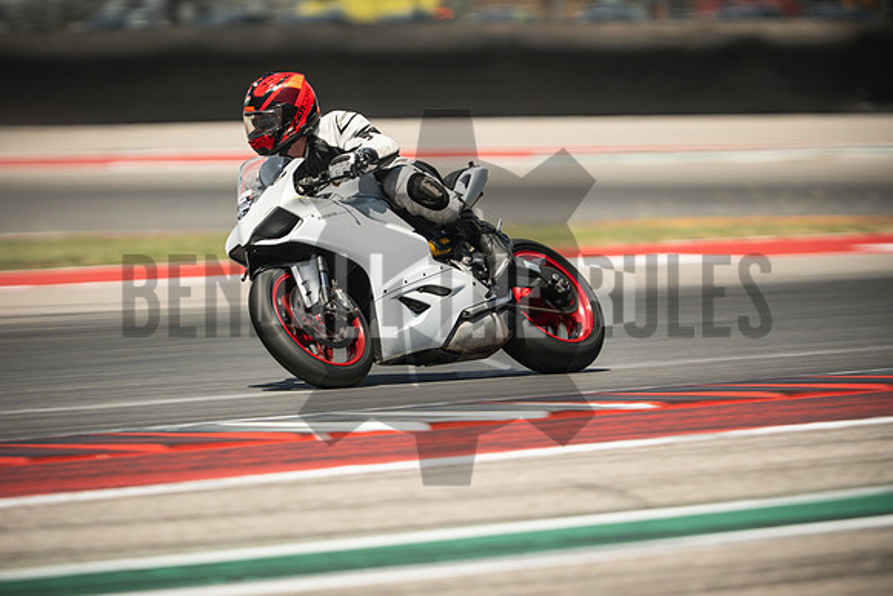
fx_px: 10420
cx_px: 446
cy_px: 298
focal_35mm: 420
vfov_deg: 3.3
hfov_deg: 4.9
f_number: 2.8
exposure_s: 1/250
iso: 320
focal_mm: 280
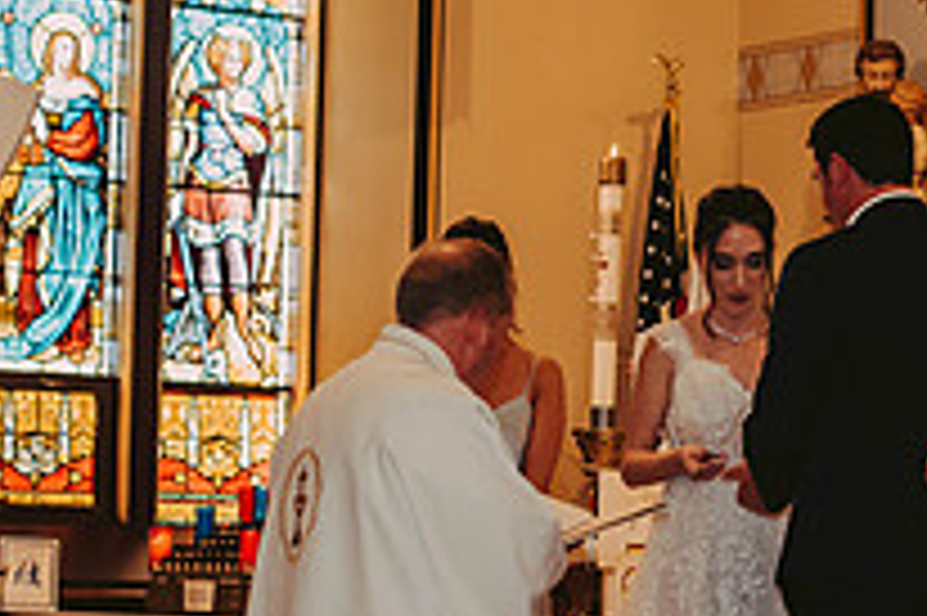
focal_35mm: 141
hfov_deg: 14.4
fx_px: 3628
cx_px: 801
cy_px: 223
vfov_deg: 9.7
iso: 800
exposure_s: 1/125
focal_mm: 50
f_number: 2.8
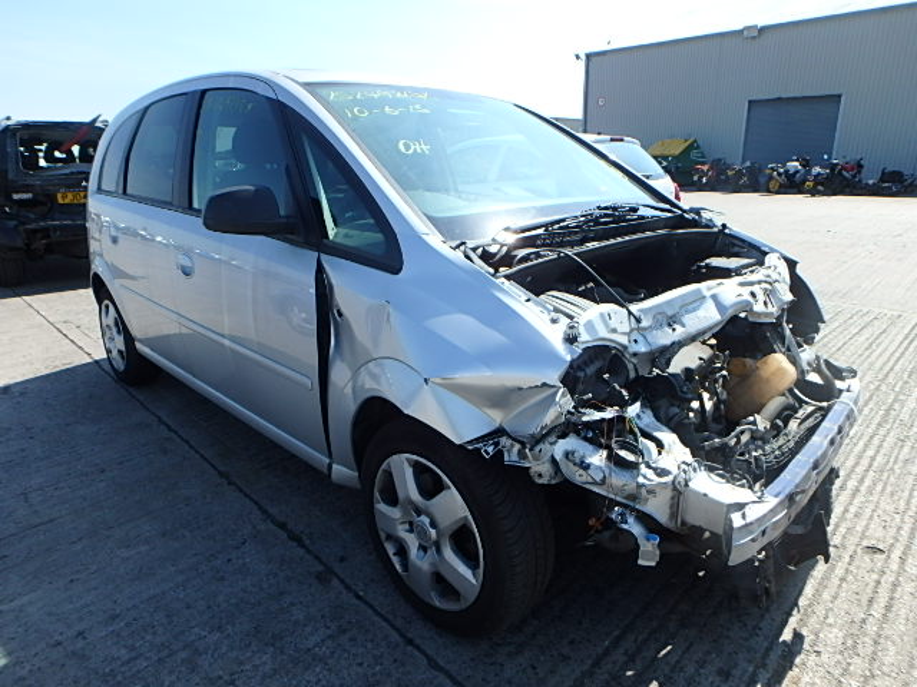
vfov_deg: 63.4
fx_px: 556
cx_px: 458
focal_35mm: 21
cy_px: 344
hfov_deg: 79.0
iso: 125
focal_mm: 3.7
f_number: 3.5
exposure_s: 1/800
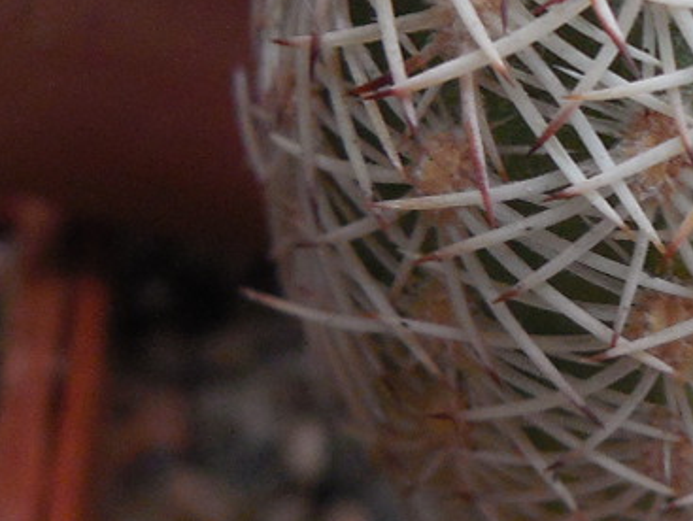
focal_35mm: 135
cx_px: 861
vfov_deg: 11.0
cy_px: 121
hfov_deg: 14.1
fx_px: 2705
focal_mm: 5.6
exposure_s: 1/30
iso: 280
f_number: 3.6
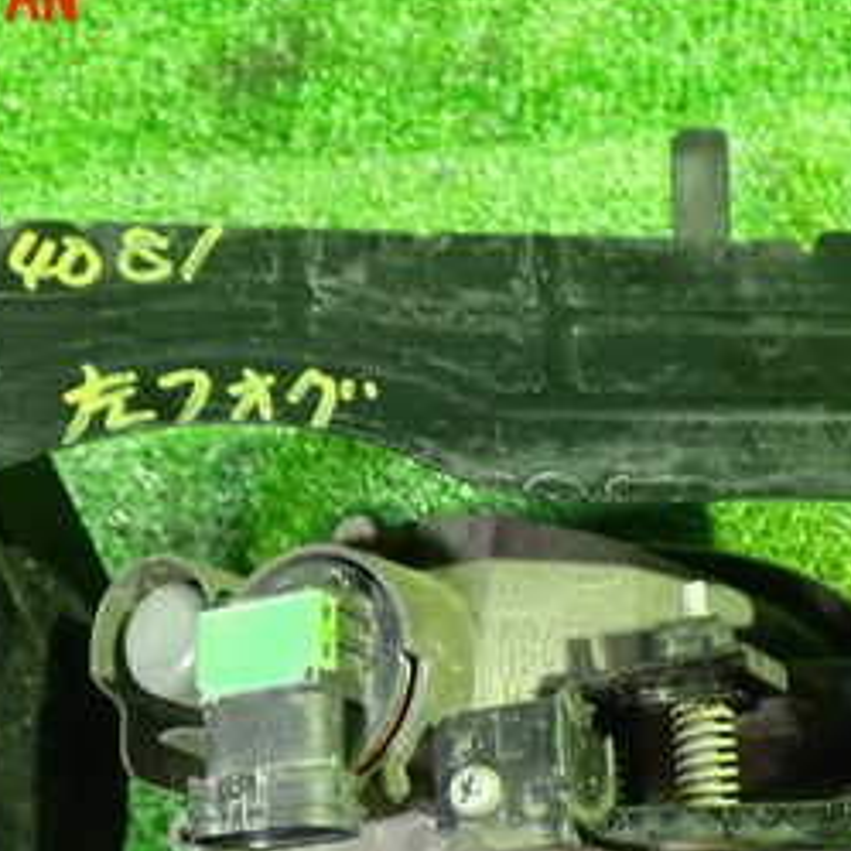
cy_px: 725
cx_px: 482
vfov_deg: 26.2
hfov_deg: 26.9
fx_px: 1780
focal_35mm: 64
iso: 800
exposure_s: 1/20
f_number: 2.3
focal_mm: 5.4
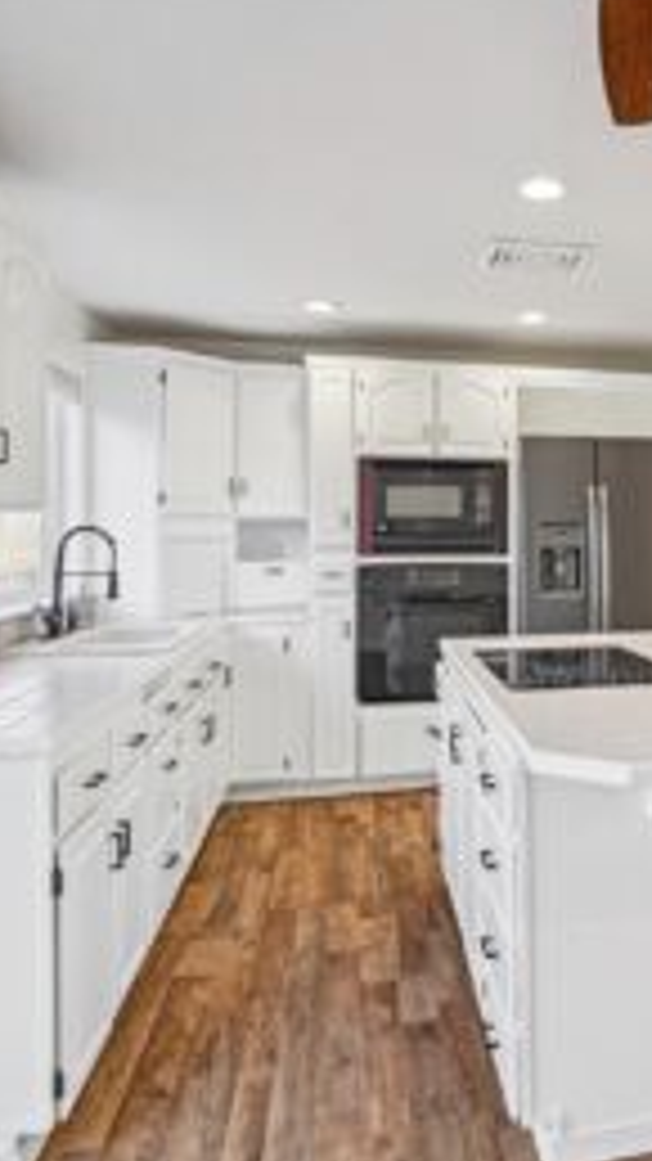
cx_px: 567
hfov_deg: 41.4
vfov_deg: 71.9
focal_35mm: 26
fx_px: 800
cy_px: 574
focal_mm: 16
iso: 1600
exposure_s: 1/60
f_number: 8
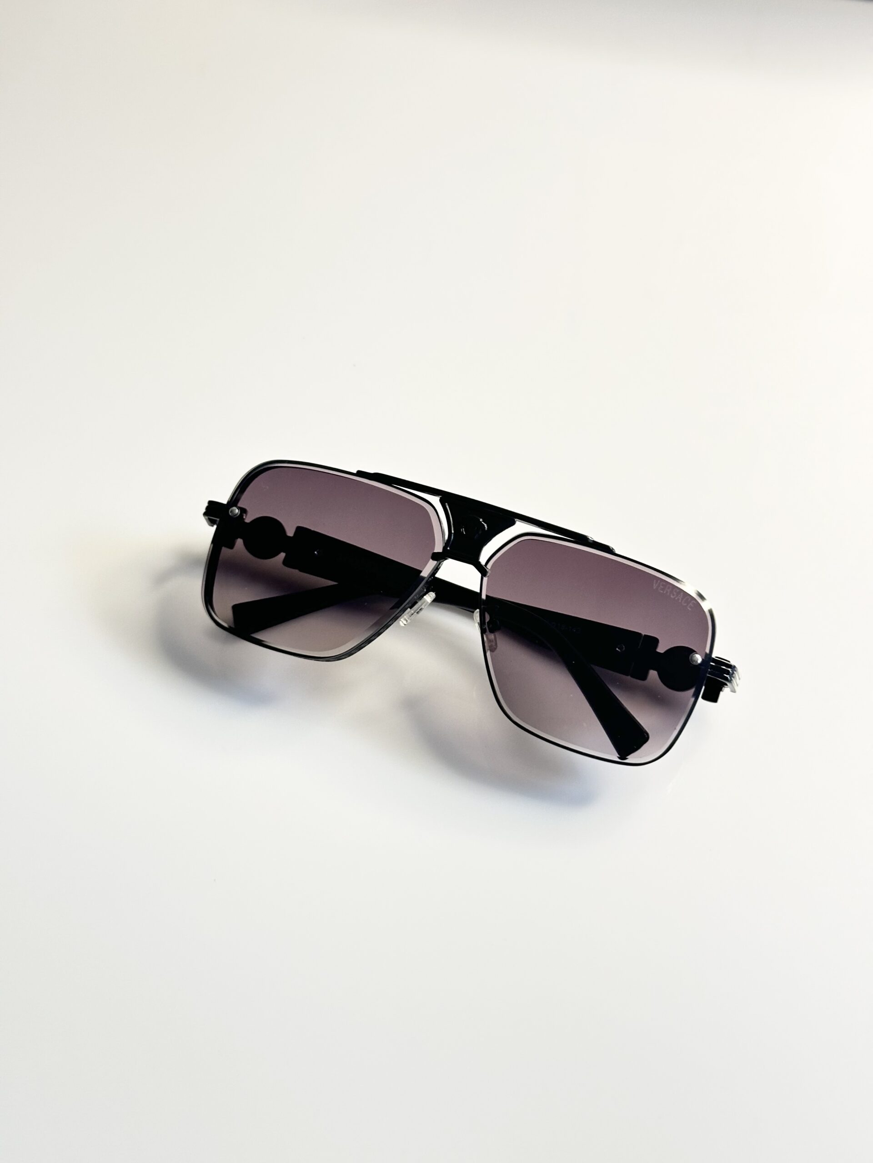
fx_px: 1614
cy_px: 582
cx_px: 436
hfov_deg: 30.3
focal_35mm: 48
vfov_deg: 39.7
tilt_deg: -54.0
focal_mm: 6.86
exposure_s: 1/50
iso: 125
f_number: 1.78
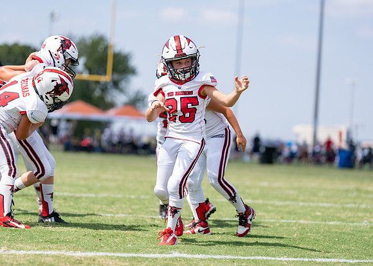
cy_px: 133
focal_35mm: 150
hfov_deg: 13.4
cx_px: 186
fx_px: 1589
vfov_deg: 9.6
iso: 200
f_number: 2.8
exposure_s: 1/2500
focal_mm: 142
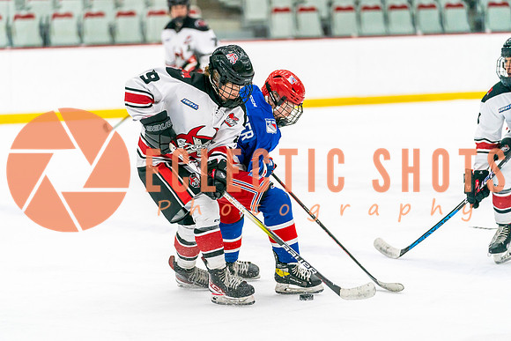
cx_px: 243
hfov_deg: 12.7
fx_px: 2295
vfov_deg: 8.5
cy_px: 162
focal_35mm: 162
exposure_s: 1/1250
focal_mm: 154
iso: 3200
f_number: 2.8
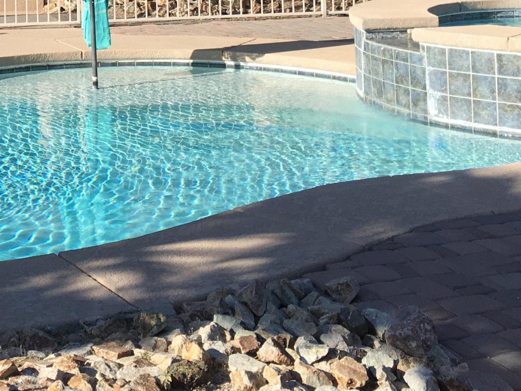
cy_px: -117
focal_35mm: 78
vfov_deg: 17.7
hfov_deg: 23.6
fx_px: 1174
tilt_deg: +0.6
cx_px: -42
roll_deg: +1.4
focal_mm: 4.15
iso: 25
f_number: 2.2
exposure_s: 1/1425
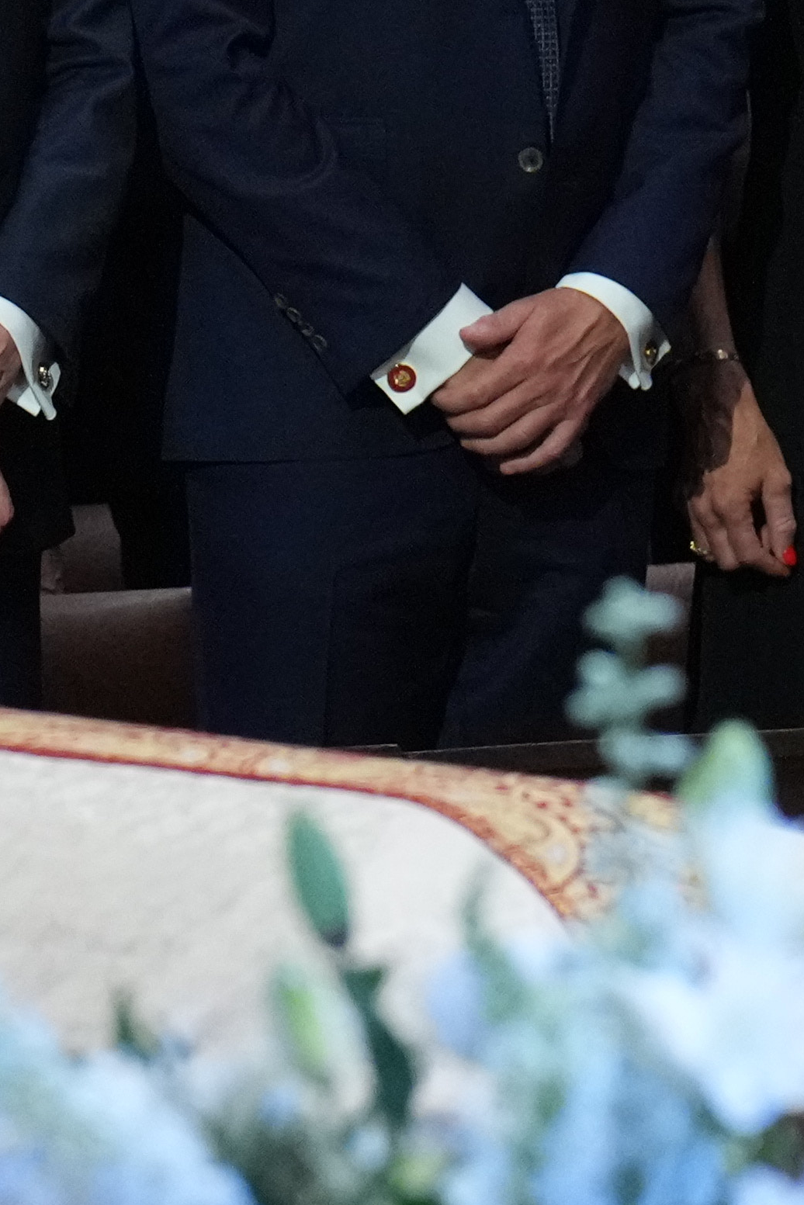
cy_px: 414
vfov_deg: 2.0
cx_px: -913
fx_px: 34621
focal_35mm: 1034
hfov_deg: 1.3
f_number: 4.5
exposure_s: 1/400
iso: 5000
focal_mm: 191
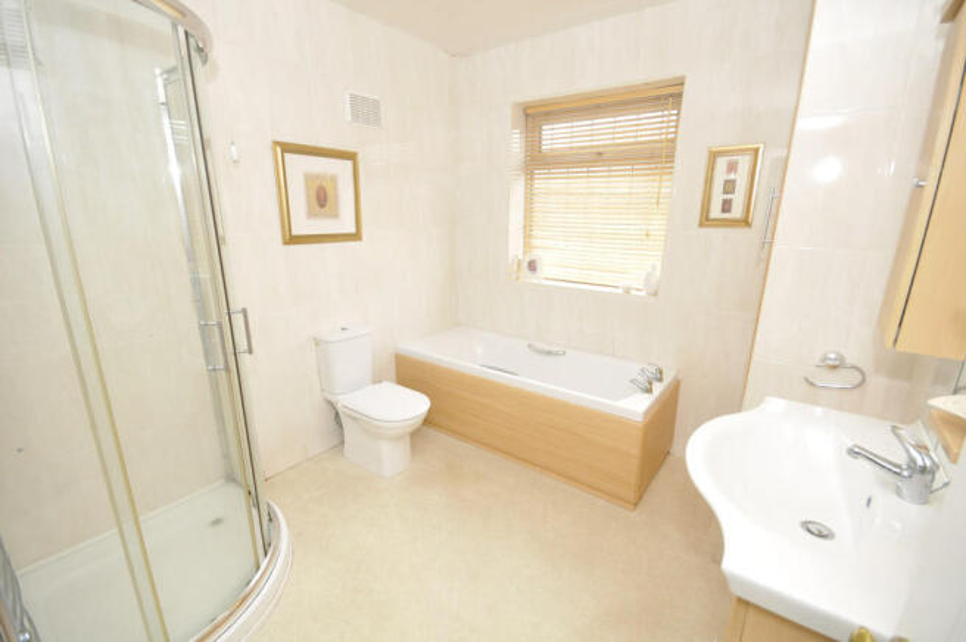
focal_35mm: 15
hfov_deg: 100.4
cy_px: 321
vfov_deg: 77.2
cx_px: 483
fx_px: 402
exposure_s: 1/60
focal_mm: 10
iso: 800
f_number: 7.1
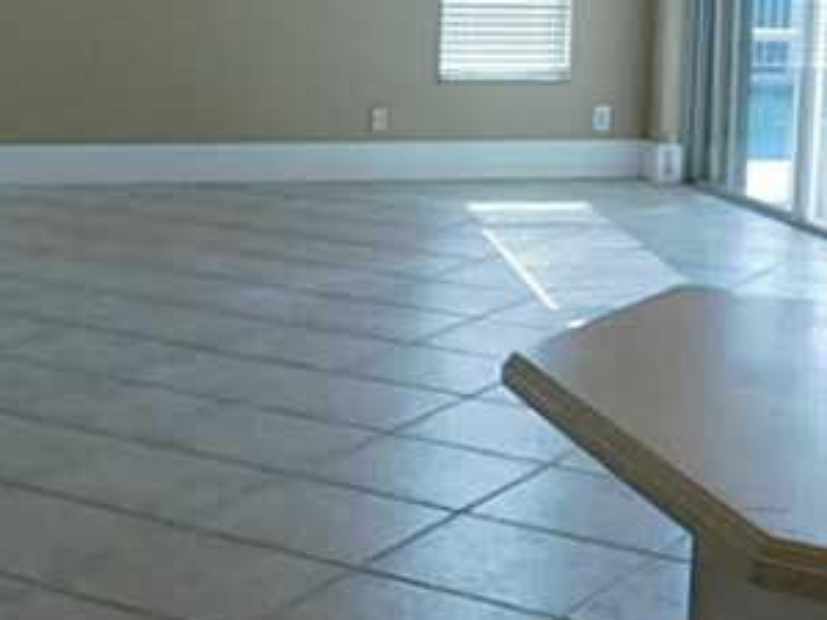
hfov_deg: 24.1
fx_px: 1911
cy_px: 163
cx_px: 196
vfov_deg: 18.3
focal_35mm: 80
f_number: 3.2
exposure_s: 1/80
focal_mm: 5.3
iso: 125
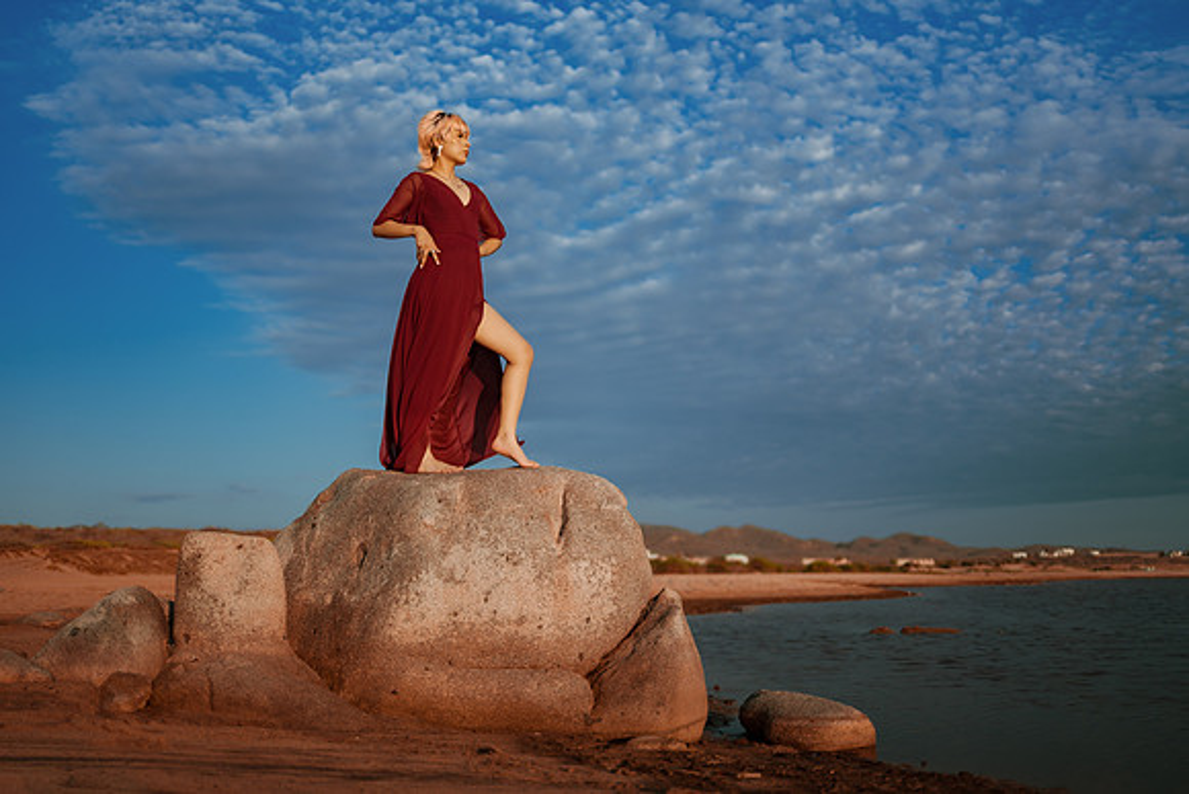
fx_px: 1156
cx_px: 594
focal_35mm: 35
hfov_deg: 54.4
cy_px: 397
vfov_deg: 37.9
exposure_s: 1/8000
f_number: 1.4
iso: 100
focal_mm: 35
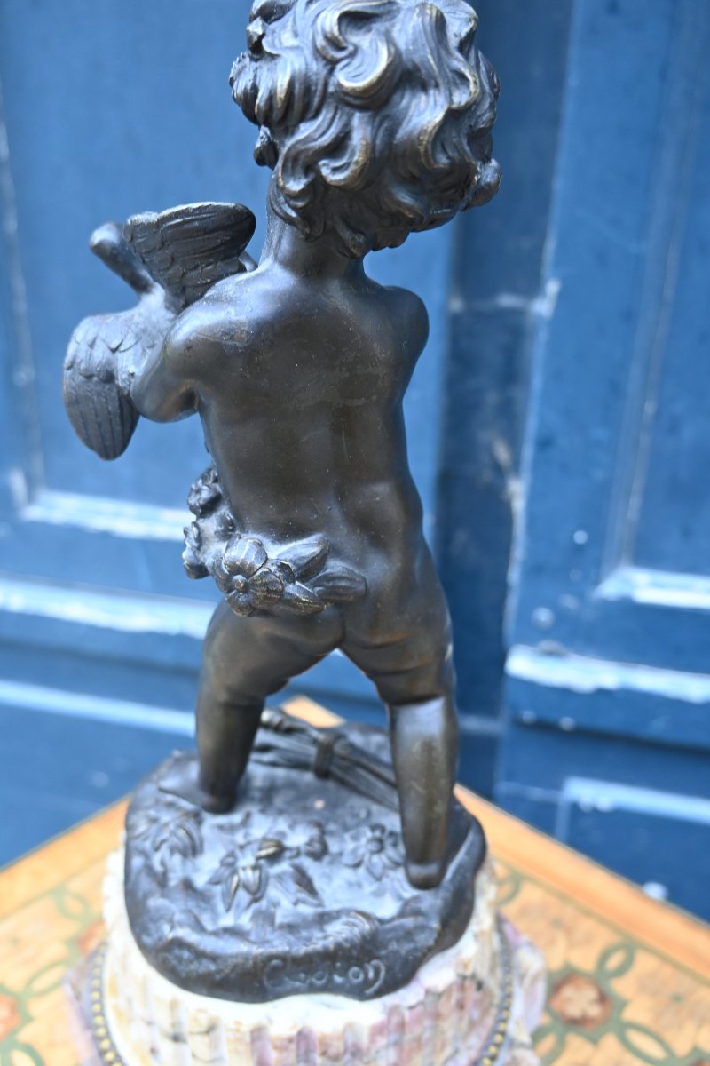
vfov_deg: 58.3
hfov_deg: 40.8
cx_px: 355
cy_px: 533
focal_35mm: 32
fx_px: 954
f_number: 3.5
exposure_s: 1/125
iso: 500
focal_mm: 21.5
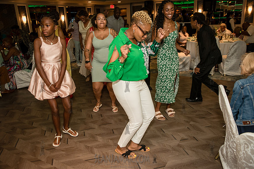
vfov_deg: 45.0
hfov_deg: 63.6
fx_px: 205
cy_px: 84
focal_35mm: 29
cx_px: 127
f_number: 3.5
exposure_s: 1/160
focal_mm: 29
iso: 1600
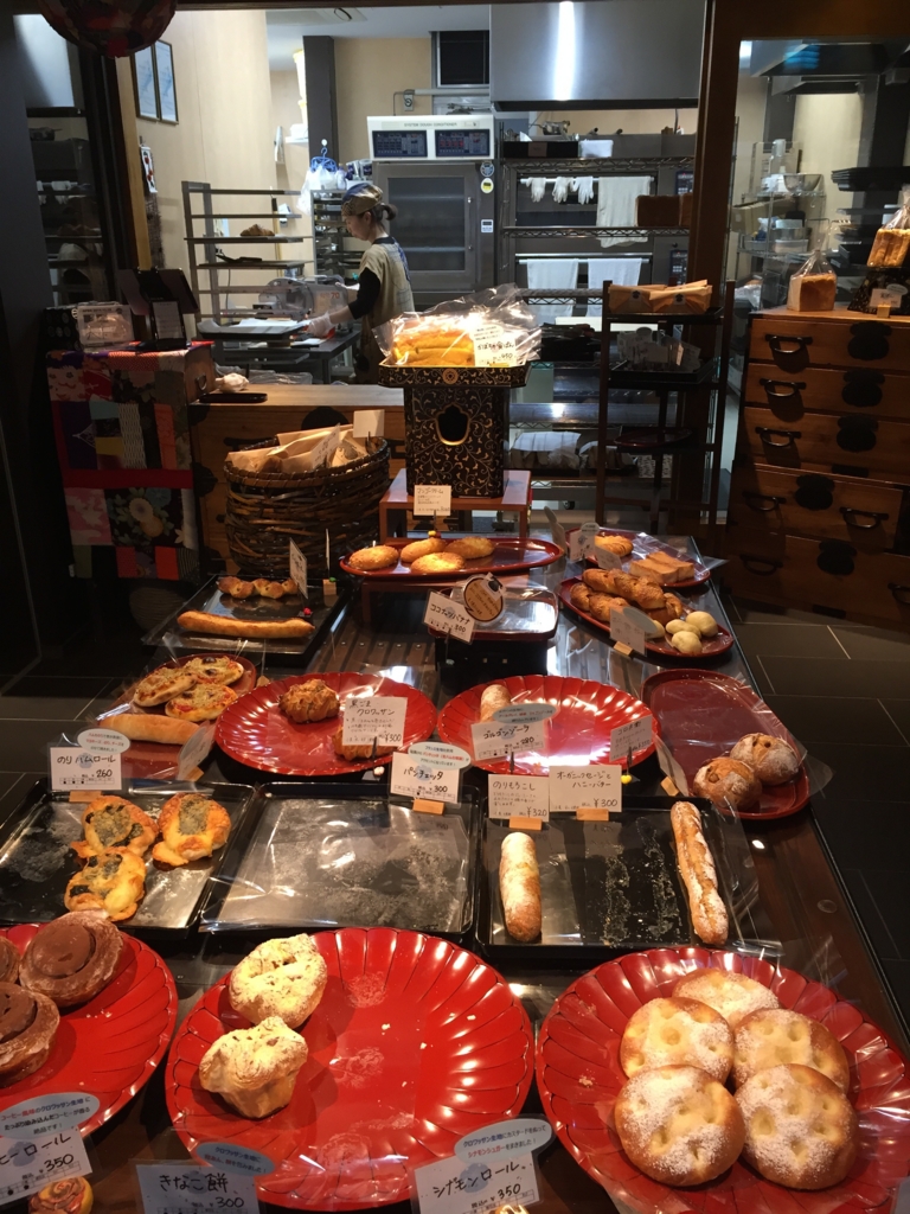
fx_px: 1016
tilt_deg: -21.0
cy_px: 607
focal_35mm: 29
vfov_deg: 61.7
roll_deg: +1.0
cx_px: 455
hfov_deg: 48.2
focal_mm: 4.15
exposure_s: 1/30
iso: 64
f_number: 2.2
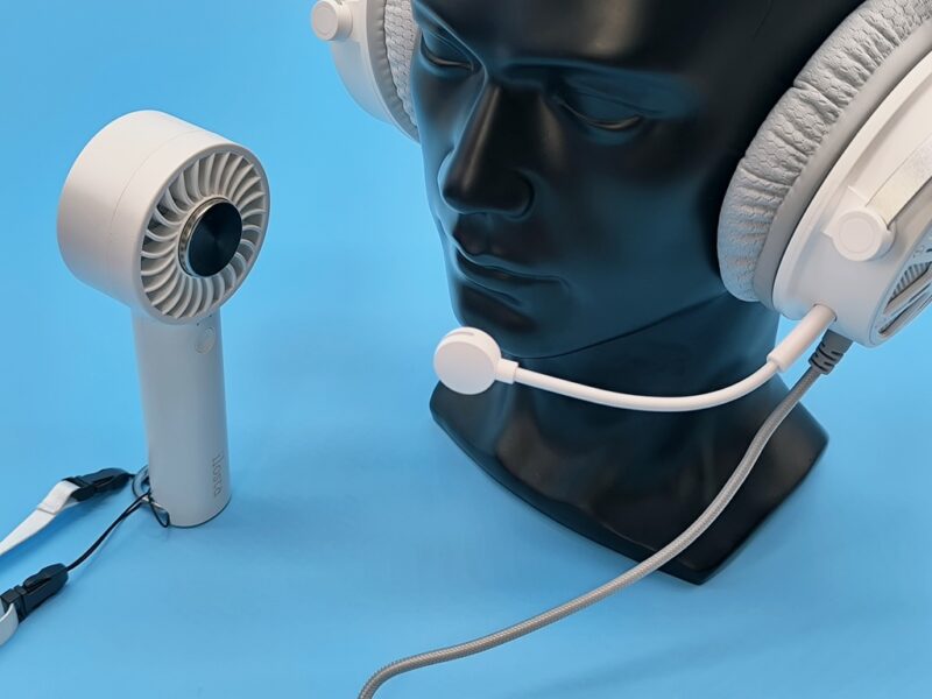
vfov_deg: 32.9
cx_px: 466
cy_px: 350
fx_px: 1185
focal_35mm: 44
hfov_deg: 42.9
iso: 80
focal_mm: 6.14
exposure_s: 1/100
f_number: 1.65
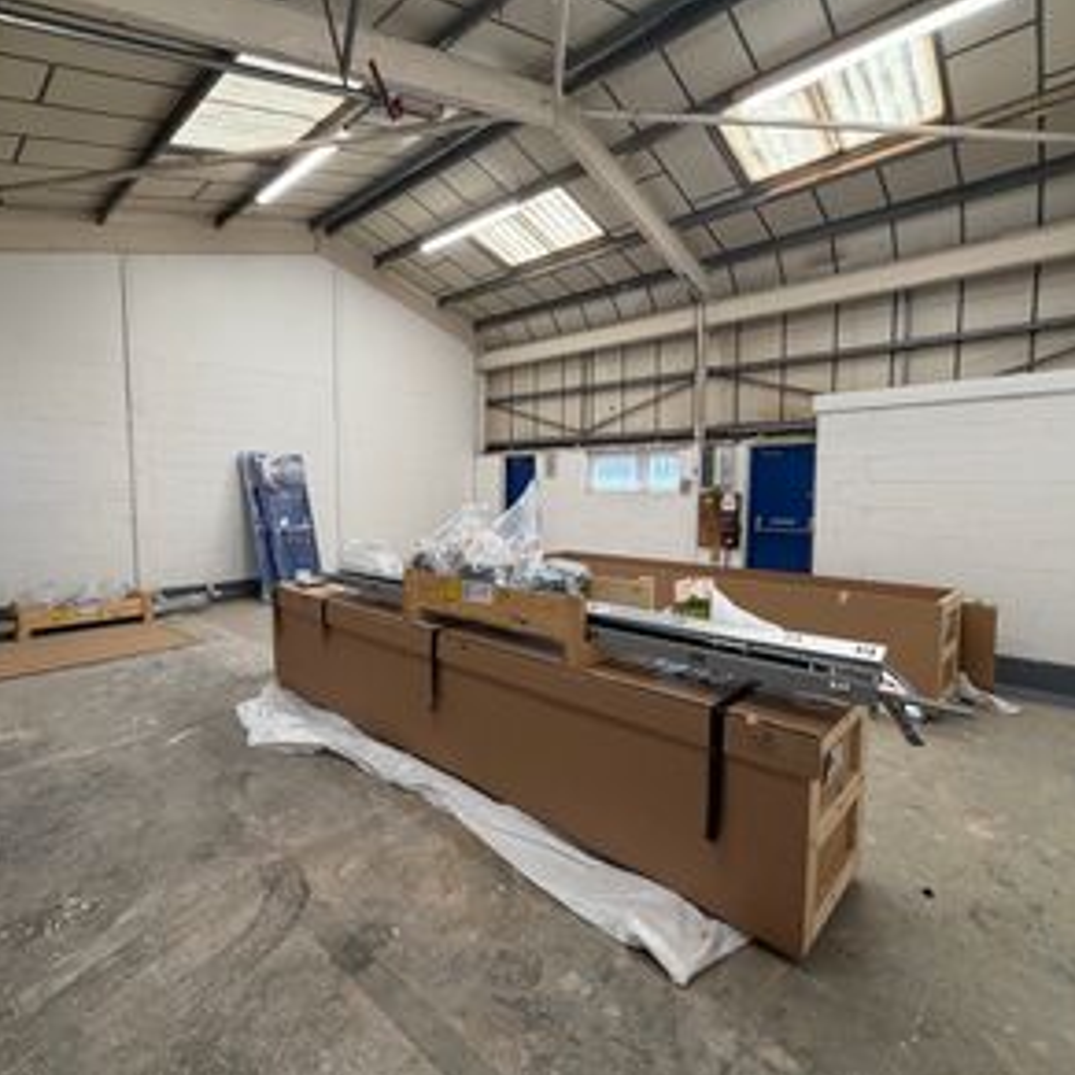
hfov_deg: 83.8
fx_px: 597
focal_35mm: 17
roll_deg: +1.2
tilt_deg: -3.4
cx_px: 491
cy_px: 532
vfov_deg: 84.0
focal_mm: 2.22
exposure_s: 1/100
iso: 100
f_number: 2.2
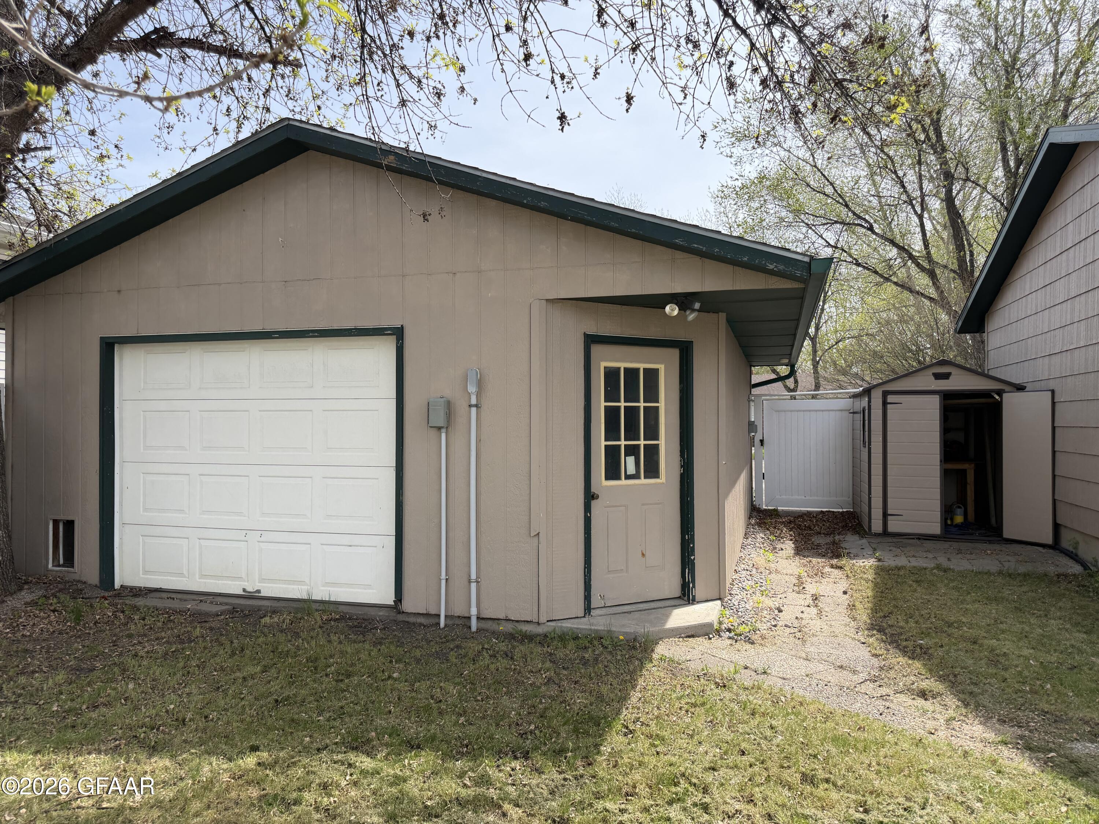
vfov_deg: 56.8
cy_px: 412
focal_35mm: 24
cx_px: 550
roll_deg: +0.3
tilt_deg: +0.8
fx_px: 762
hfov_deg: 71.6
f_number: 1.78
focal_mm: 6.76
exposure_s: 1/3021
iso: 100
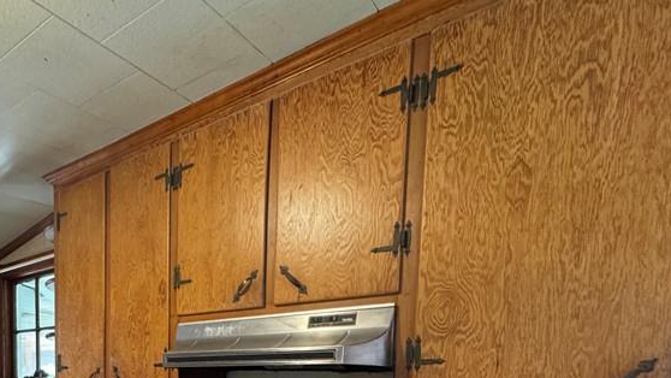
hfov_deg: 64.4
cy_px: 424
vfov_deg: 35.1
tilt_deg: -4.9
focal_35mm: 28
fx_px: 498
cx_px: 178
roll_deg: -0.7
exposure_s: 1/60
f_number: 2.2
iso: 640
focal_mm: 2.22
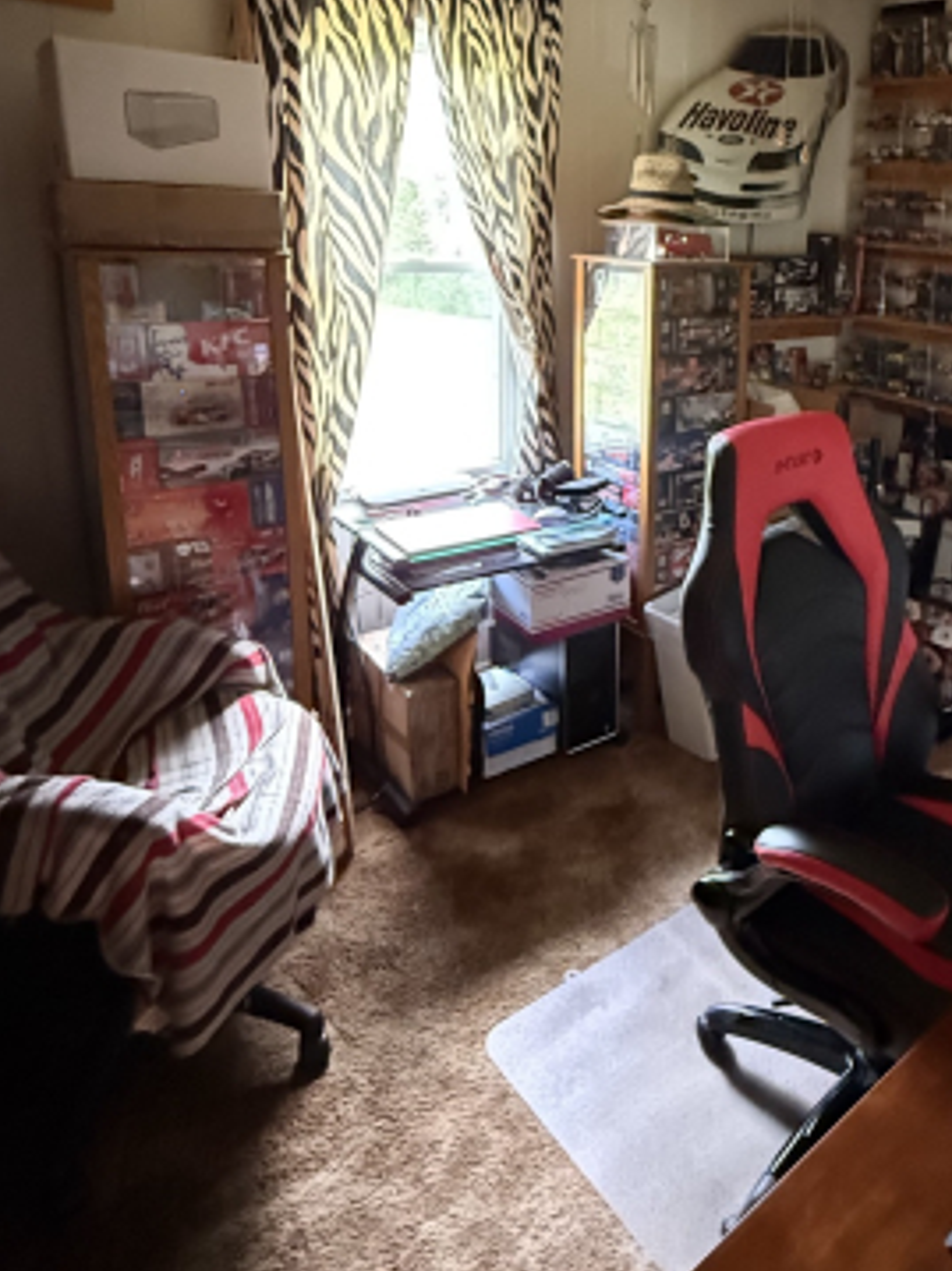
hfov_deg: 50.1
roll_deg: -3.2
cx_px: 754
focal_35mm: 26
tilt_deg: -13.4
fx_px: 954
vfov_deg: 66.0
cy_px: 451
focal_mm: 2.22
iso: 1250
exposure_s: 1/42
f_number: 2.2
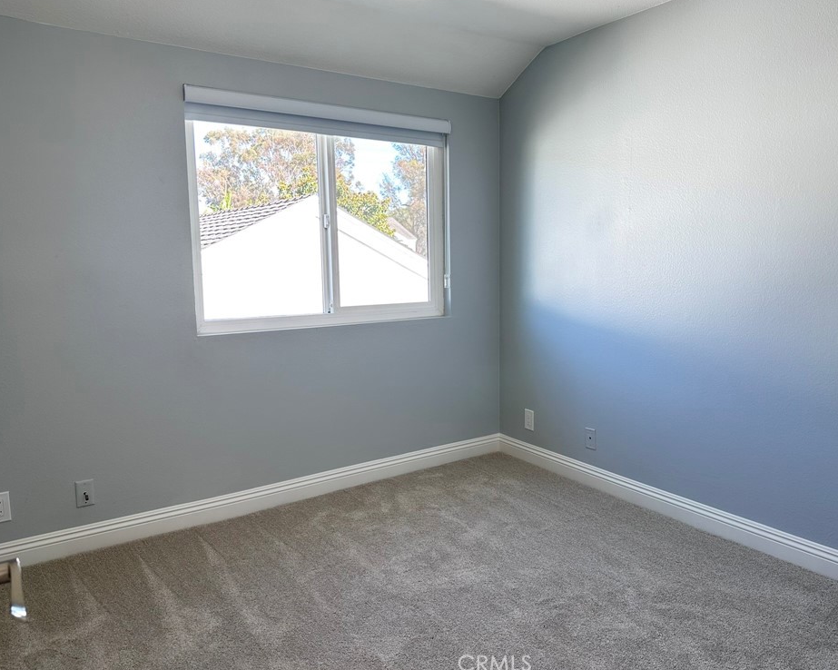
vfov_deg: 54.9
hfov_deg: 65.9
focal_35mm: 26
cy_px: 328
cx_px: 453
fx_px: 645
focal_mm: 6.86
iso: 80
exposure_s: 1/121
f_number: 1.78
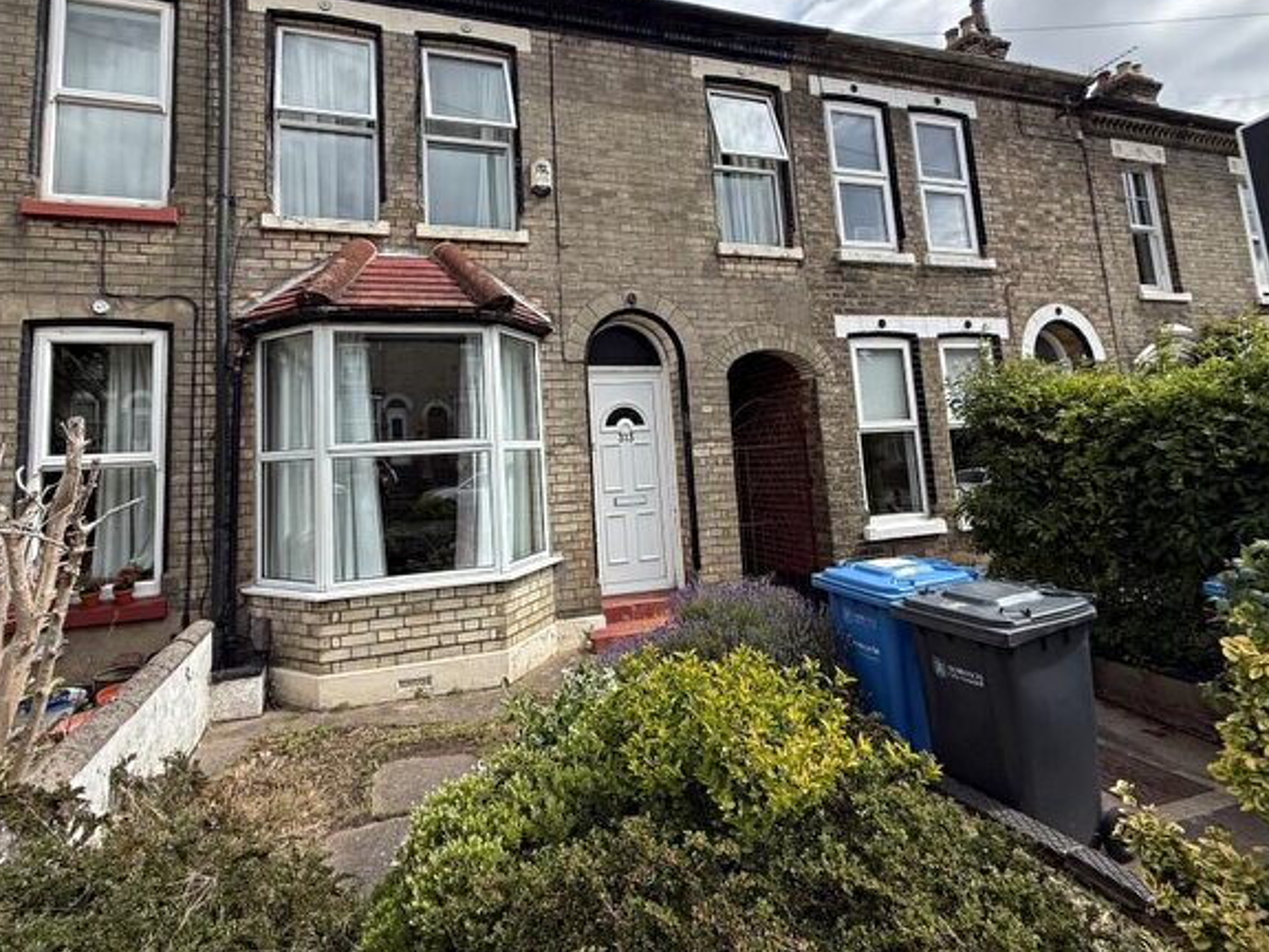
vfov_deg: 74.0
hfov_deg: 90.6
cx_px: 560
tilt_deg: +8.6
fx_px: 623
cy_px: 387
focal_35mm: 17
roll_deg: +3.5
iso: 50
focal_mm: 2.22
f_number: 2.2
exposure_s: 1/1001
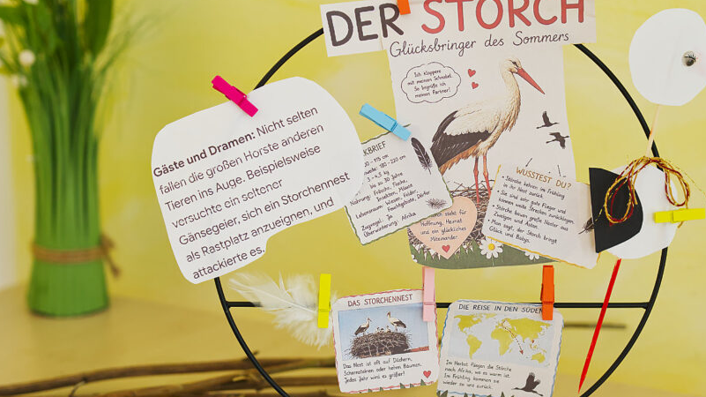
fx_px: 1254
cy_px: 182
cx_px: 441
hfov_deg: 31.3
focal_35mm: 67
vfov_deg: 18.0
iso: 1000
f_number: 2.8
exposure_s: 1/60
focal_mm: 50
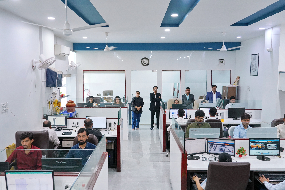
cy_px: 95
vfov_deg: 45.0
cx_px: 142
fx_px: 230
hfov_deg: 63.7
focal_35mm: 29
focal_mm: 29
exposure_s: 1/160
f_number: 4.5
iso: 3200
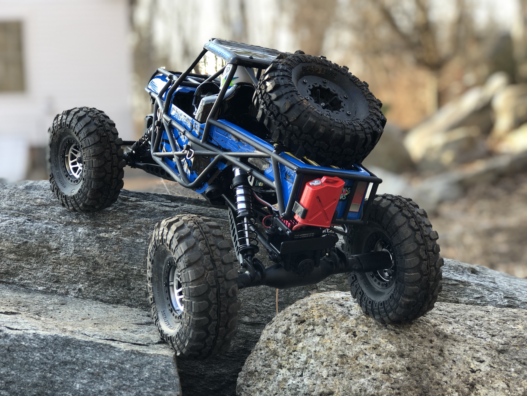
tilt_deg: -3.3
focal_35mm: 57
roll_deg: +2.1
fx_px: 868
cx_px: 264
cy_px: 198
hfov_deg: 33.8
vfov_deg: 25.7
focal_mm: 6.6
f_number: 2.8
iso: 20
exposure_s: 1/60
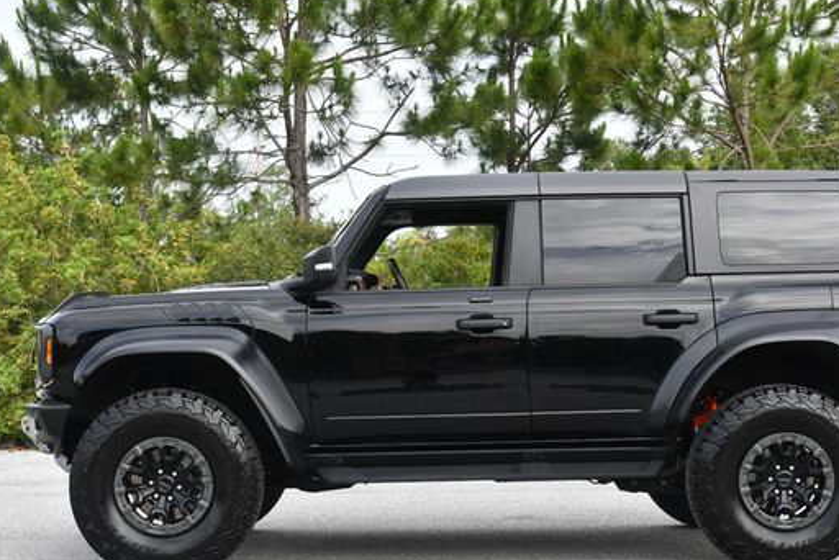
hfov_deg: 26.9
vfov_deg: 18.2
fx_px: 1749
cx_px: 480
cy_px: 288
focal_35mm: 75
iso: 200
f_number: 6.3
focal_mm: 30
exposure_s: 1/250
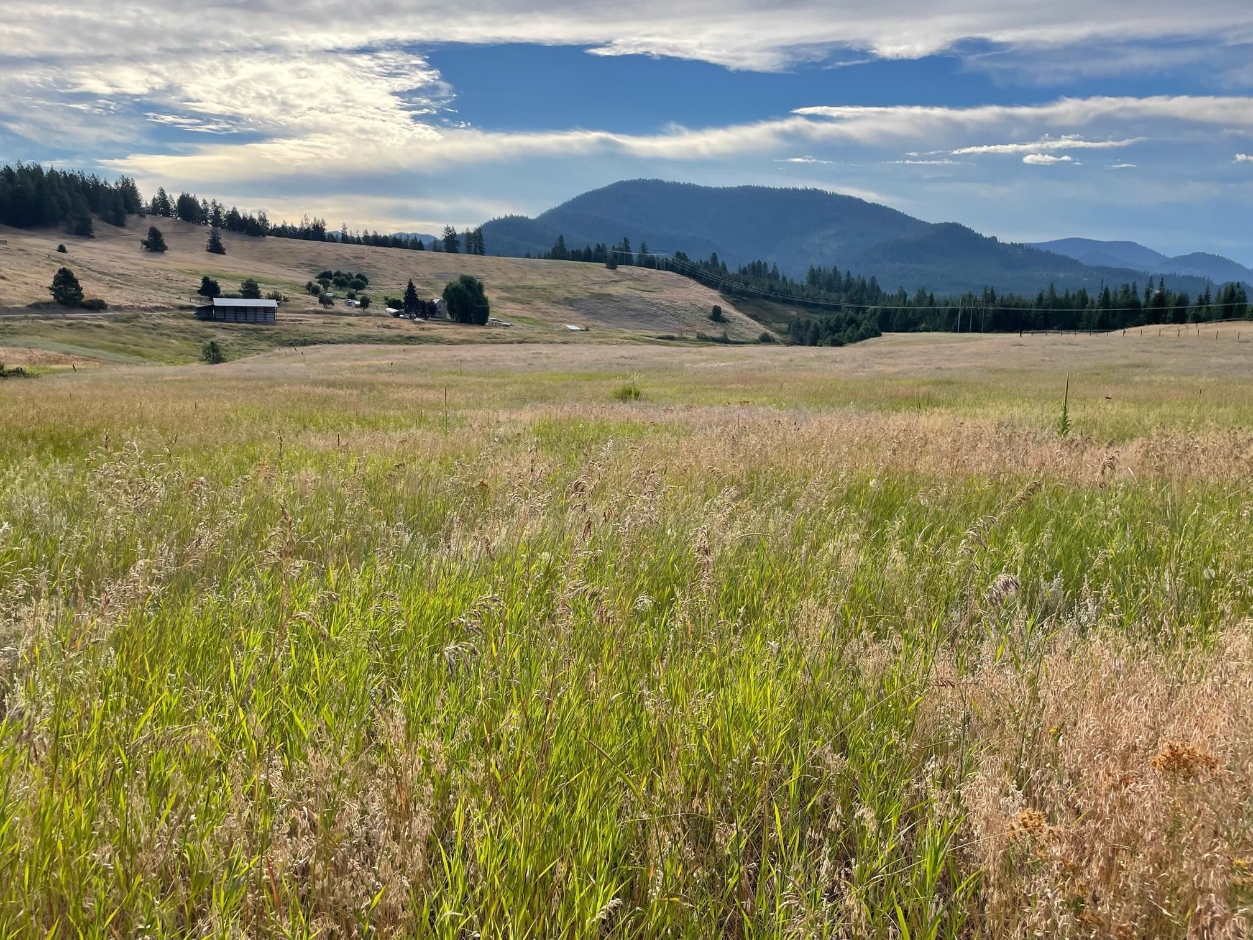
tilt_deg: -10.6
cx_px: 626
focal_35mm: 26
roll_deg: -0.7
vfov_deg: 53.1
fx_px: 941
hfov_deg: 67.3
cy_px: 470
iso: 32
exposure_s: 1/2257
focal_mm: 4.2
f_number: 1.6
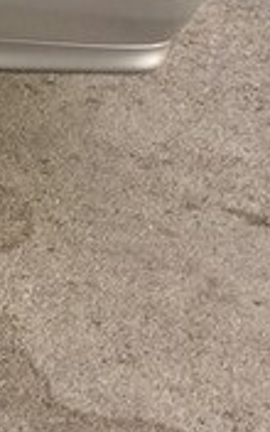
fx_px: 1354
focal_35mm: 115
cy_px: 26
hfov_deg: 9.4
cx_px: -498
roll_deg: -3.9
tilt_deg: -19.2
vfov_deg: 17.8
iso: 32
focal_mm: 4.15
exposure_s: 1/107
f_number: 2.2
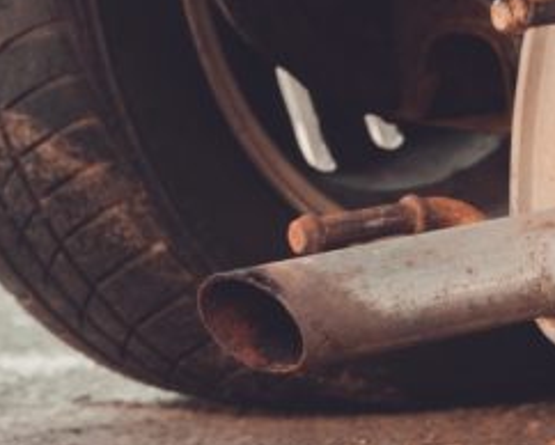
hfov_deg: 7.7
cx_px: 527
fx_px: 4110
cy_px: 89
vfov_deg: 6.2
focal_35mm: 250
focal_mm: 56
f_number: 5.6
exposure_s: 1/100
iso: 250
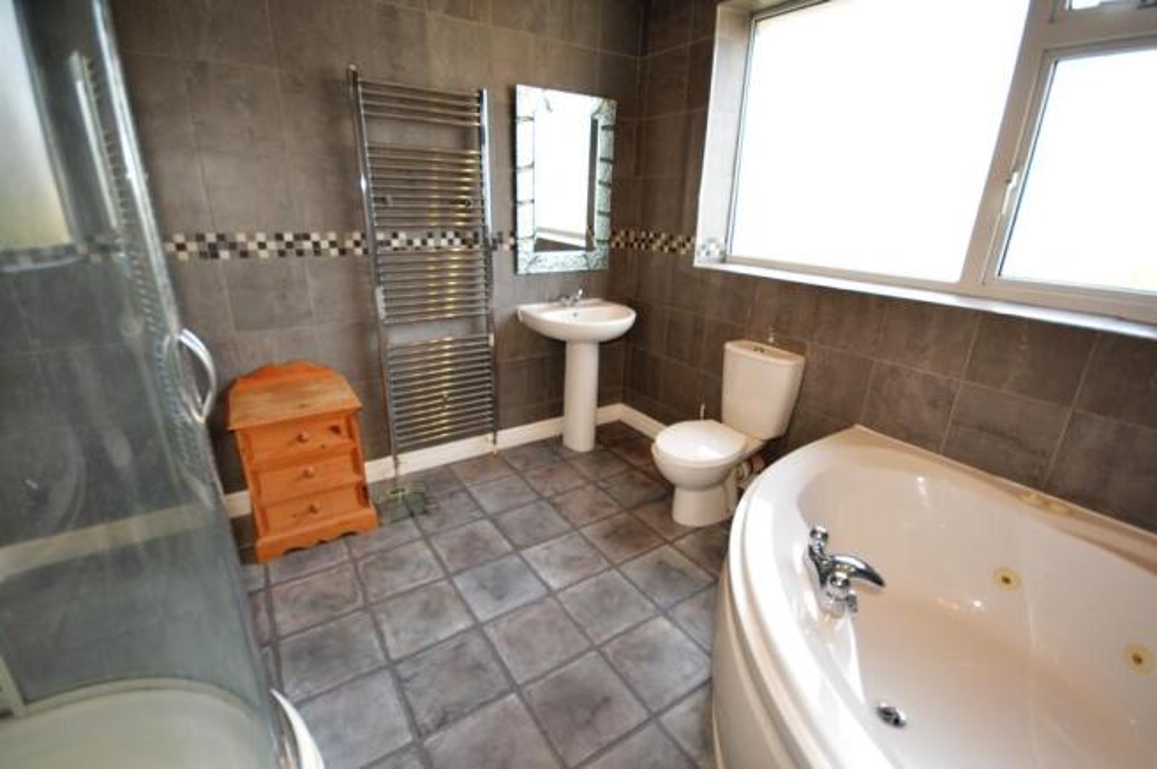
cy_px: 384
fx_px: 482
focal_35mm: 15
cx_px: 578
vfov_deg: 77.2
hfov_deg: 100.4
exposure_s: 1/60
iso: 640
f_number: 4.5
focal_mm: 10
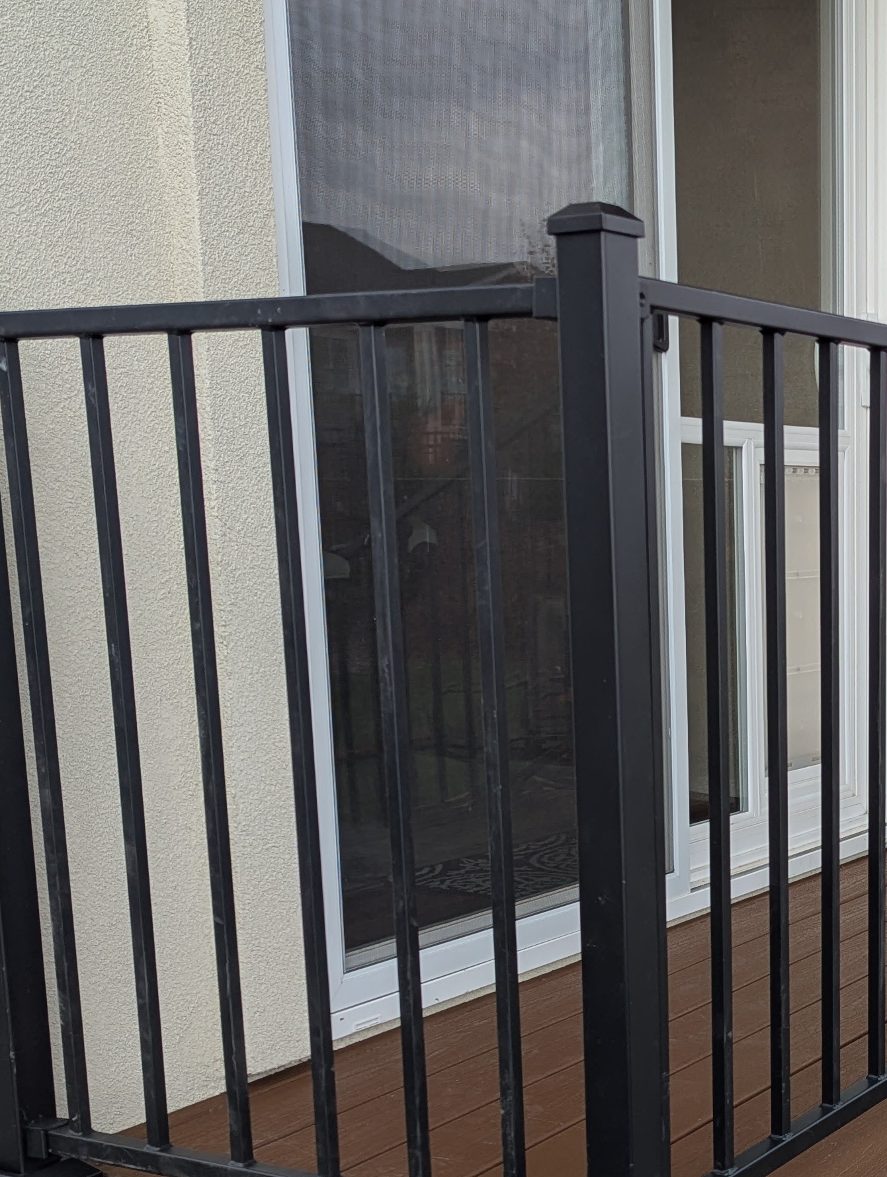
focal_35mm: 55
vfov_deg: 34.2
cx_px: 925
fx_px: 1874
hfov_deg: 25.1
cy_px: 873
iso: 26
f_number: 1.85
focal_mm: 6.81
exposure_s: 1/382
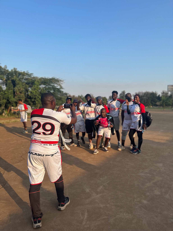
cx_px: 86
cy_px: 116
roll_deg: +0.7
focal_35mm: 24
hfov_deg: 56.8
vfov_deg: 71.6
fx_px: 160
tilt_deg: -3.2
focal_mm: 6.86
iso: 80
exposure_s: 1/1721
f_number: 1.78
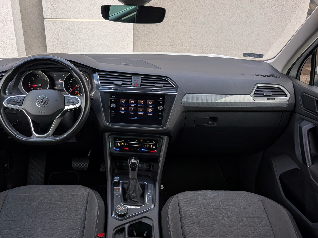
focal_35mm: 31
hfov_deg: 58.0
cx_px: 133
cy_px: 119
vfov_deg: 45.4
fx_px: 285
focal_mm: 4.53
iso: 34
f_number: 1.7
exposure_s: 1/90
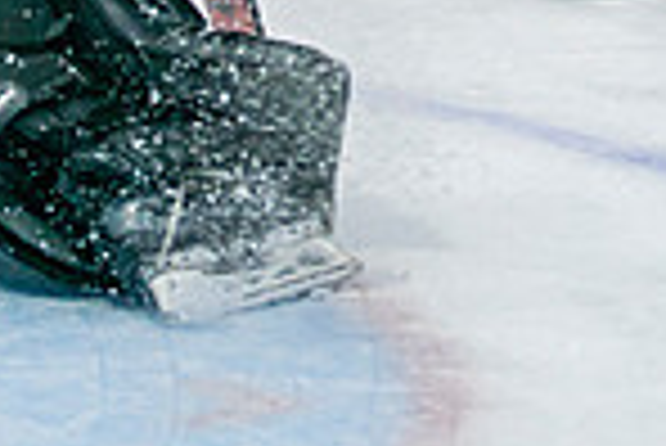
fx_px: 8166
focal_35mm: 441
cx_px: 290
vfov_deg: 3.1
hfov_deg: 4.7
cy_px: -649
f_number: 2.8
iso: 500
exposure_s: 1/640
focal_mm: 88
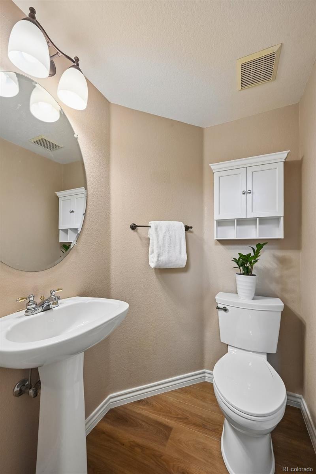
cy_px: 237
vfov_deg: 104.3
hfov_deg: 81.2
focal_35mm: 14
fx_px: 184
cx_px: 158
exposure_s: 1/25
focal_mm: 14
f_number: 10
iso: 400
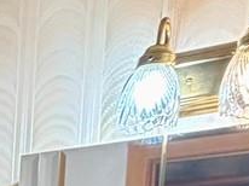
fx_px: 783
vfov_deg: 11.6
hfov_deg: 13.3
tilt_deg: -8.3
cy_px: 413
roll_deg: +1.5
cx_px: -352
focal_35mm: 109
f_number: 2.2
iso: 200
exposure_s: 1/60
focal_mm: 2.22
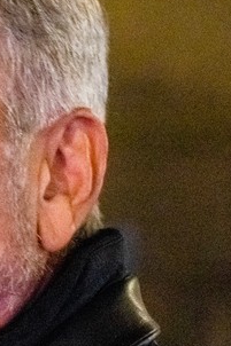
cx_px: -17
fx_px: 15975
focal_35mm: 1658
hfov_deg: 0.8
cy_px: 278
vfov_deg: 1.2
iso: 6400
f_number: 2.8
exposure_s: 1/80
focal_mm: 400
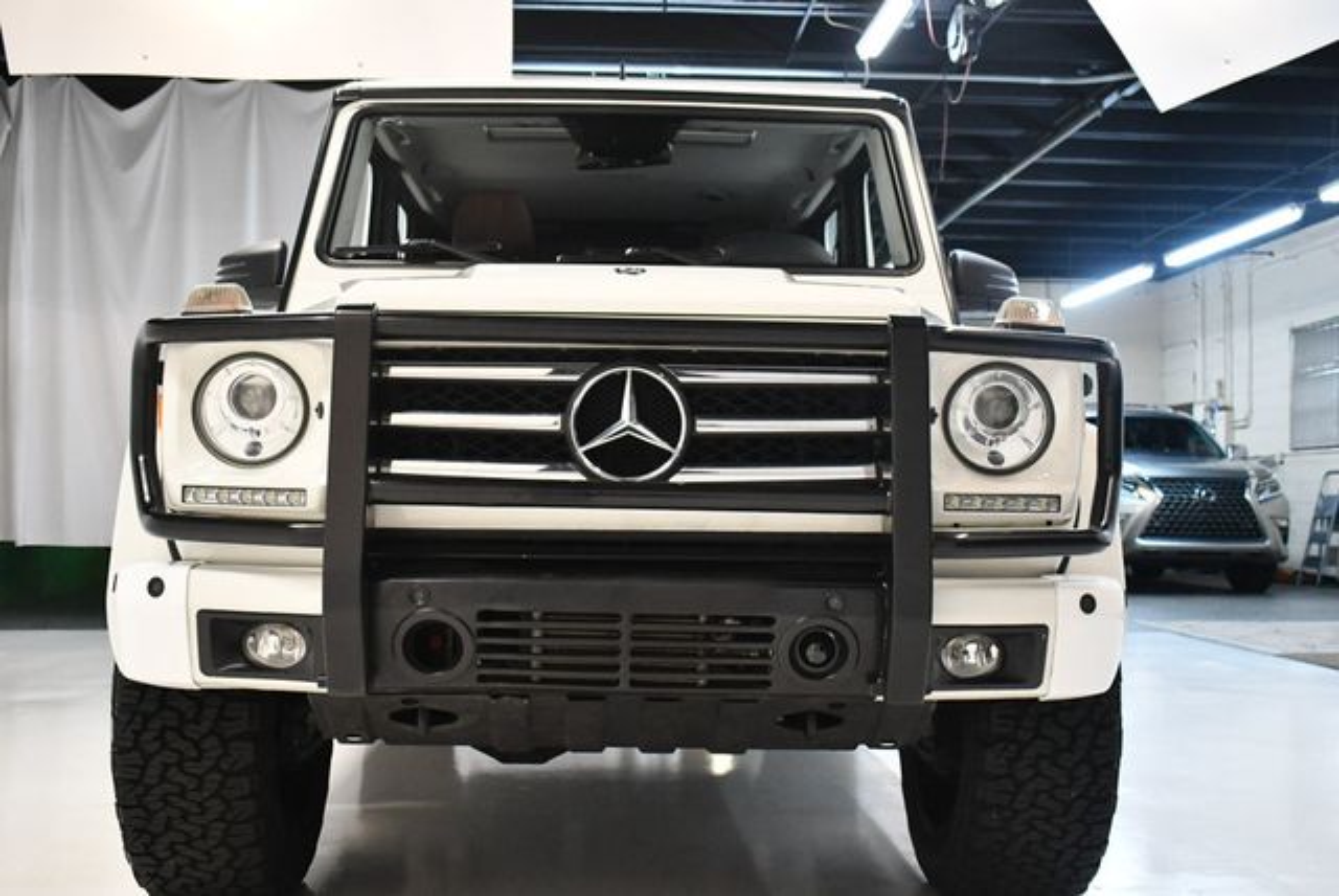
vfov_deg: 32.0
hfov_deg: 46.4
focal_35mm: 42
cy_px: 448
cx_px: 670
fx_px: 1564
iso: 2800
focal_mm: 21
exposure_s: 1/125
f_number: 3.8
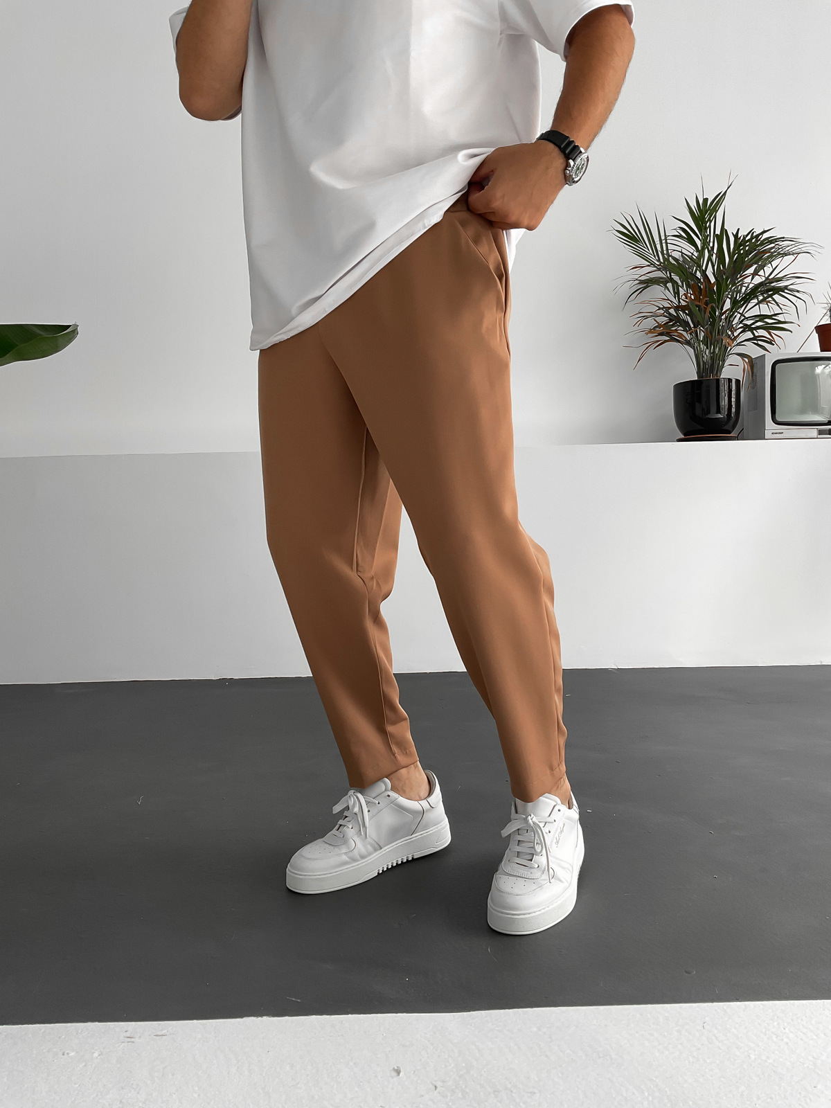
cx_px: 416
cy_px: 554
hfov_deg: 48.2
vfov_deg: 61.7
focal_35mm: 29
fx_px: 928
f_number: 1.8
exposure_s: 1/120
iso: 40
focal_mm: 3
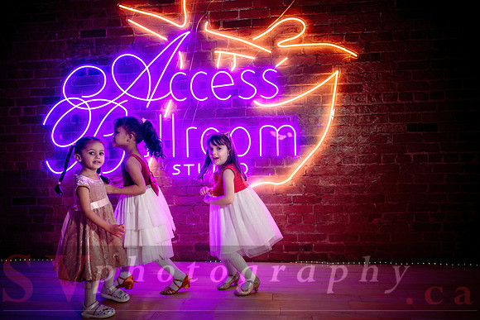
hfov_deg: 63.2
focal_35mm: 29
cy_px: 160
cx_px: 240
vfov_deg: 44.6
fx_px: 390
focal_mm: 28
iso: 800
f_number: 2
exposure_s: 1/250
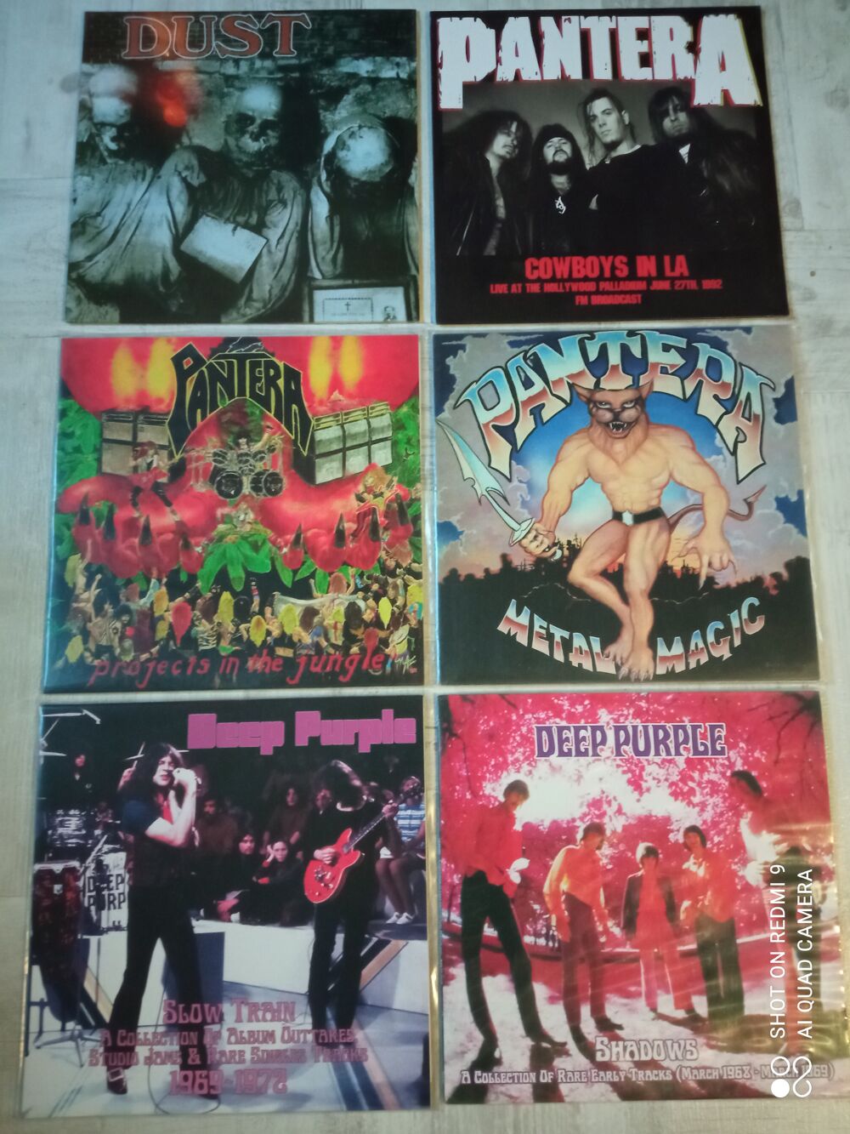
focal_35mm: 27
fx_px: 884
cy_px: 567
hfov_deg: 51.4
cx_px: 425
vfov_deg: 65.3
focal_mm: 3.79
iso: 3397
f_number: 2.2
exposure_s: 1/14.3
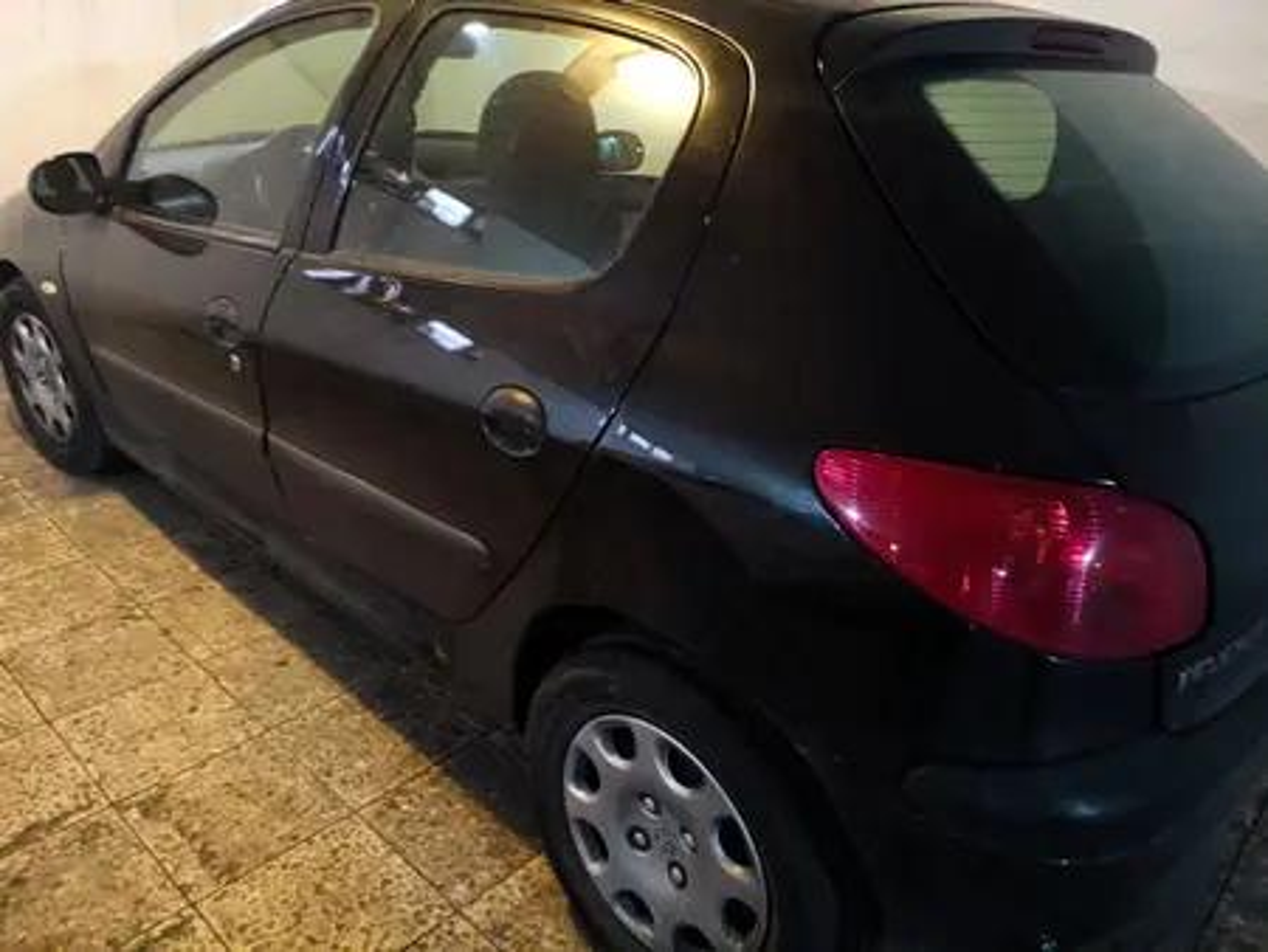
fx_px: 953
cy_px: 476
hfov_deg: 67.3
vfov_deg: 53.1
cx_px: 634
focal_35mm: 26
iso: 3959
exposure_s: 1/20
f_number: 1.5
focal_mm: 4.94
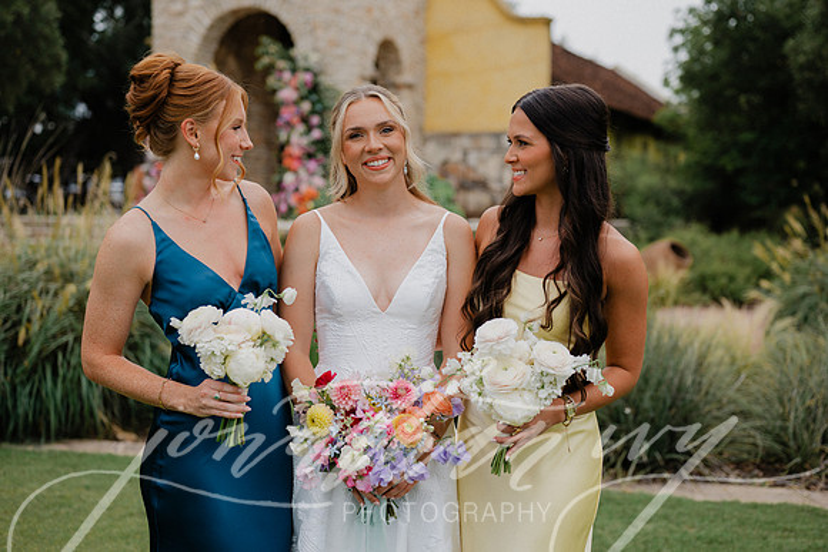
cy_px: 276
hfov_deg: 38.6
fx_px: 1183
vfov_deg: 26.3
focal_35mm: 51
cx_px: 421
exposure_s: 1/1250
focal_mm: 50
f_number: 2.5
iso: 64
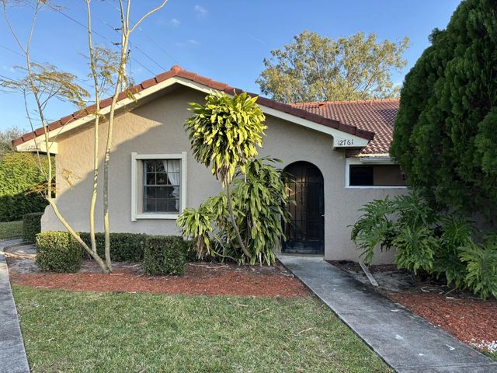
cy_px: 186
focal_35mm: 26
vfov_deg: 53.1
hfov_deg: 67.3
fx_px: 373
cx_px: 248
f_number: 1.6
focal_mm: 5.96
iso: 50
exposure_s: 1/880
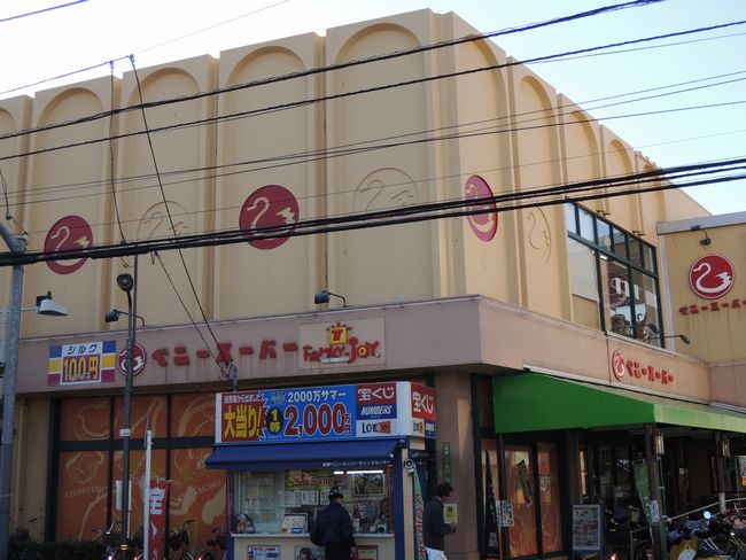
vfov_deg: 32.2
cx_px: 373
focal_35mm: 45
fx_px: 970
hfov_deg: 42.1
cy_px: 280
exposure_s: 1/400
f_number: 3.5
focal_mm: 8.1
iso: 100
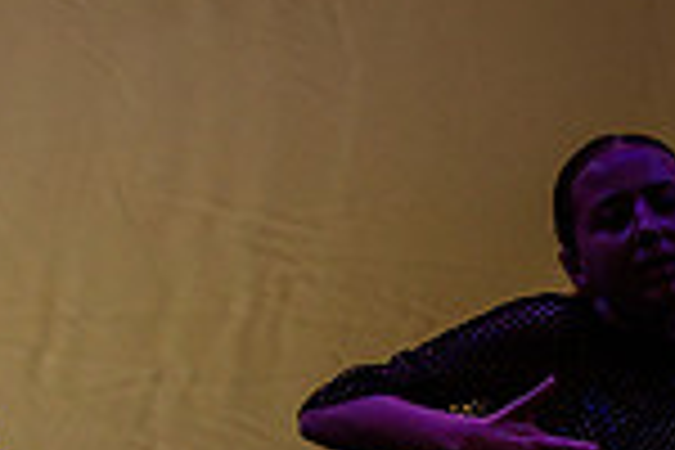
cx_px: -266
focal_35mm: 915
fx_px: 17155
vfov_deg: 1.5
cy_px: 641
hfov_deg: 2.3
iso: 1250
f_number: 2.8
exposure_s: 1/500
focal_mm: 200
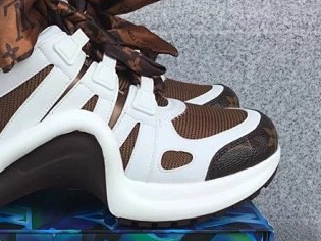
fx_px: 584
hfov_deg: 30.1
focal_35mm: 63
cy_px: 179
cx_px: 69
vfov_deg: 23.1
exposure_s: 1/562
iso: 25
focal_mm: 3.3
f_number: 2.4
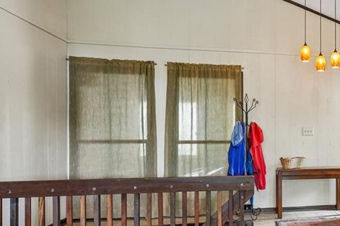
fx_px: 311
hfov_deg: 49.5
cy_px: 139
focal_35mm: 33
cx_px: 319
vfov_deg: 39.7
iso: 800
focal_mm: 16
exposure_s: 1/10
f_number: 8
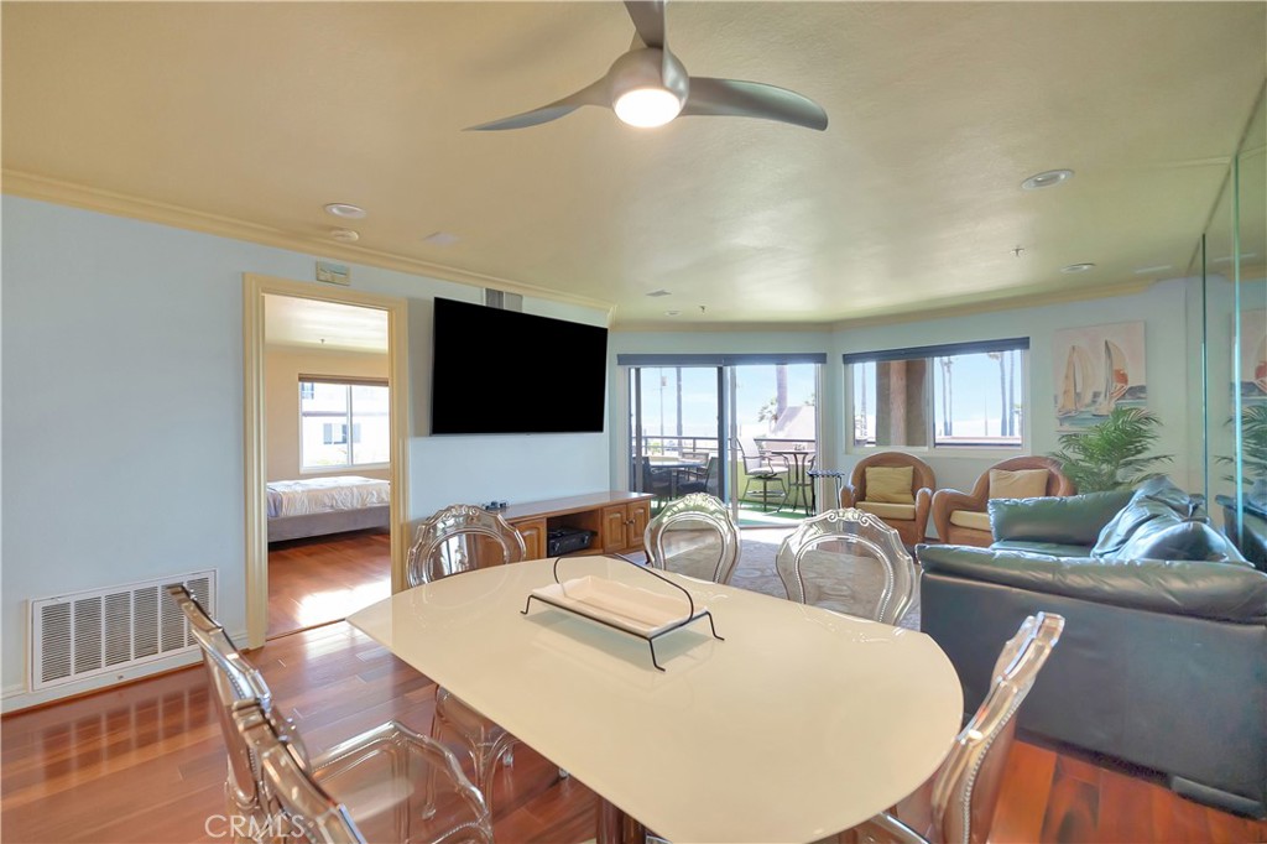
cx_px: 634
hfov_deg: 100.4
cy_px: 422
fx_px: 528
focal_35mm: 15
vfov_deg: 77.3
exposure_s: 1/320
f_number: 2.8
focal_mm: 10
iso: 320
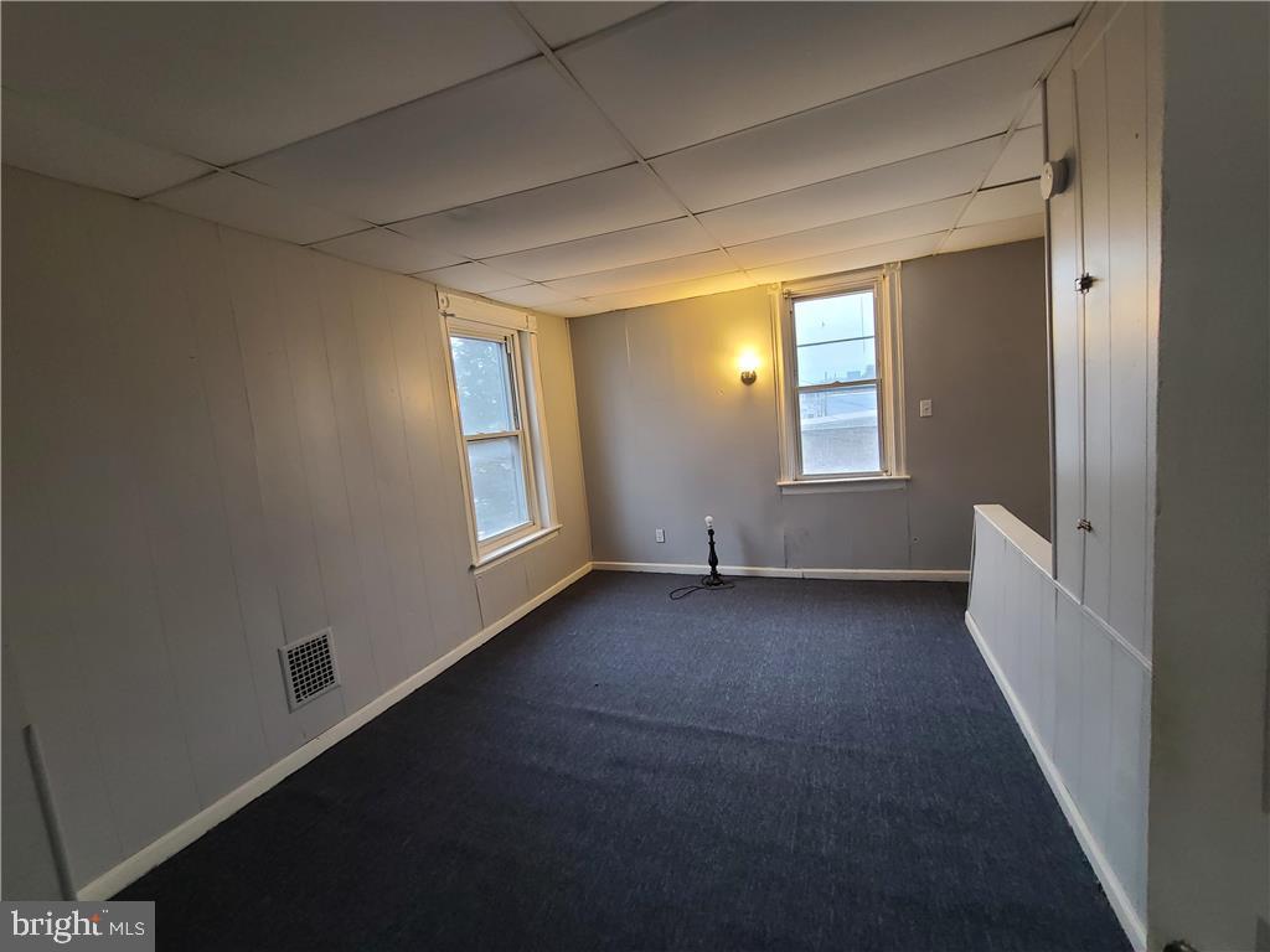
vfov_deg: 89.9
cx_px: 635
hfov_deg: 106.2
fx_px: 477
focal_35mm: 13
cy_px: 476
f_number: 2.2
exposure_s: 1/30
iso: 320
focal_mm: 2.2
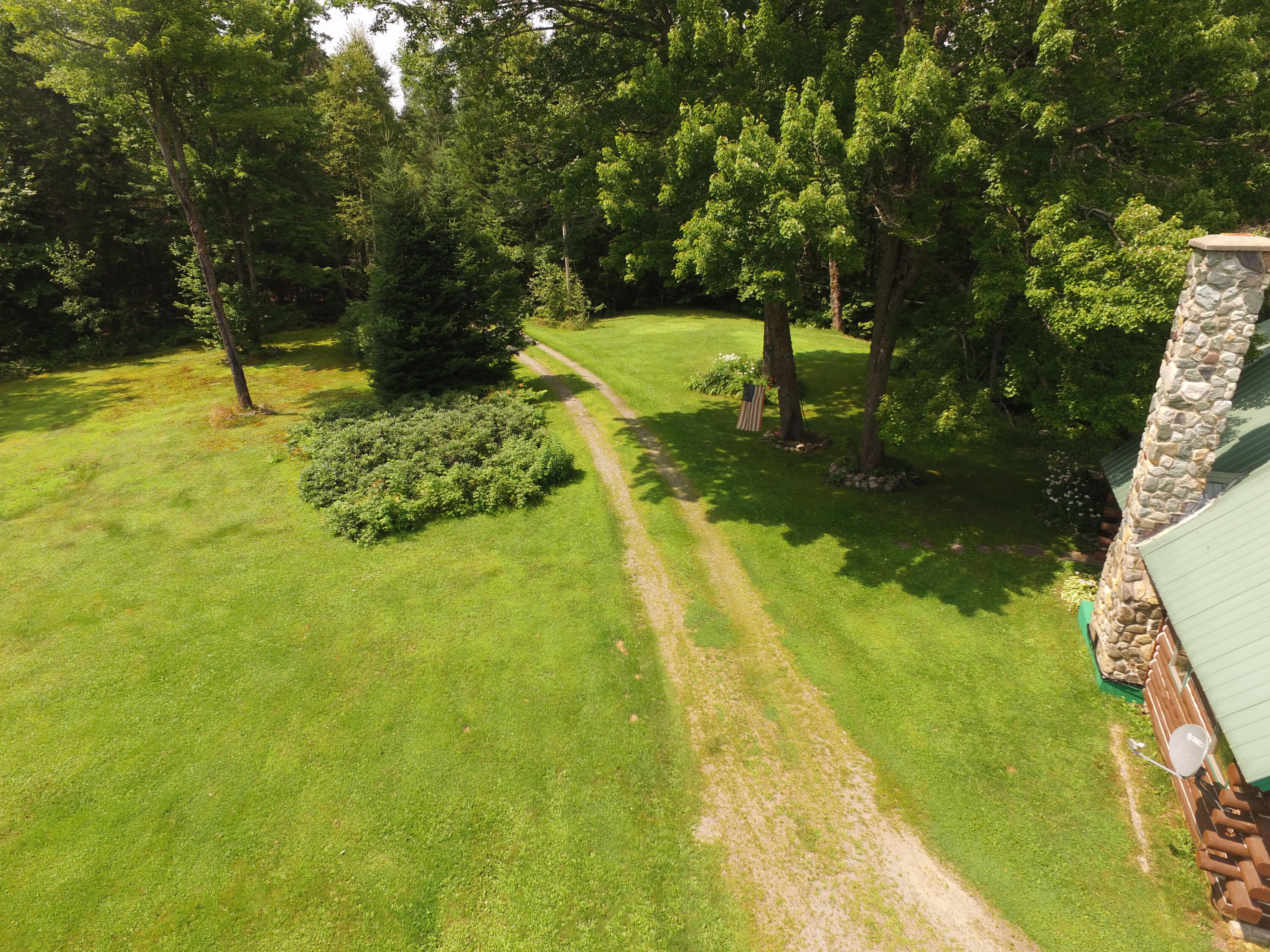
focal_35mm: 20
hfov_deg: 81.7
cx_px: 635
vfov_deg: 66.0
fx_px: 734
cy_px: 476
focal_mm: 3.61
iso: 100
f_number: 2.8
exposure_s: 1/457
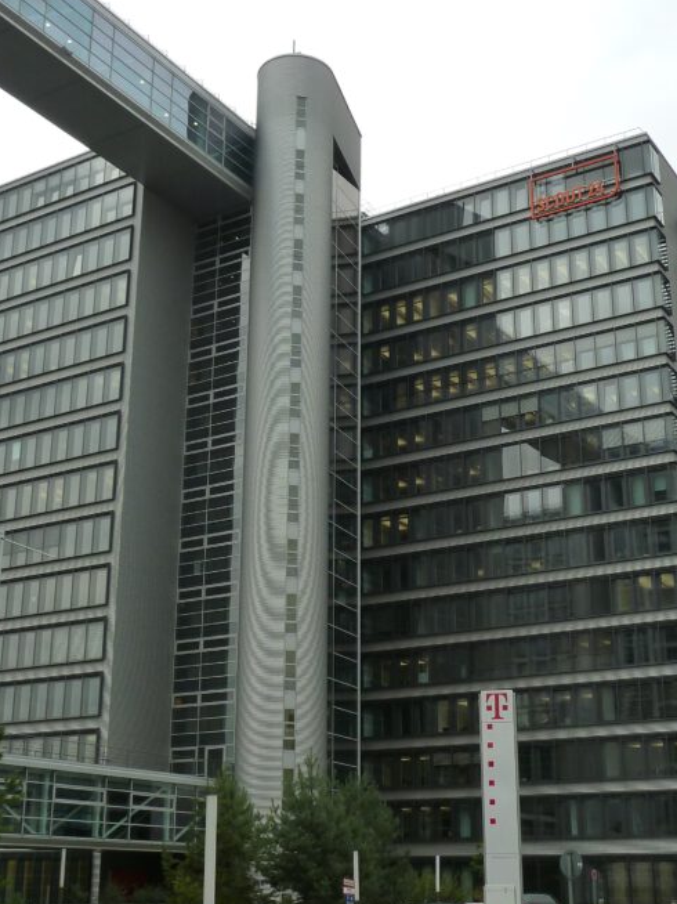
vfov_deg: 40.4
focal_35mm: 47
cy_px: 455
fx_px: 1226
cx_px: 323
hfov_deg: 30.9
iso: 125
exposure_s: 1/125
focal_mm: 5
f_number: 3.4
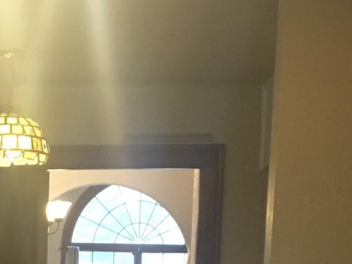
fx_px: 1159
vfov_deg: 12.3
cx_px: 14
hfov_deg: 16.9
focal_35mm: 114
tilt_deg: -7.3
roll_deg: -1.6
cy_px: 415
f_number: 2.2
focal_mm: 4.15
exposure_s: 1/24
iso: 200
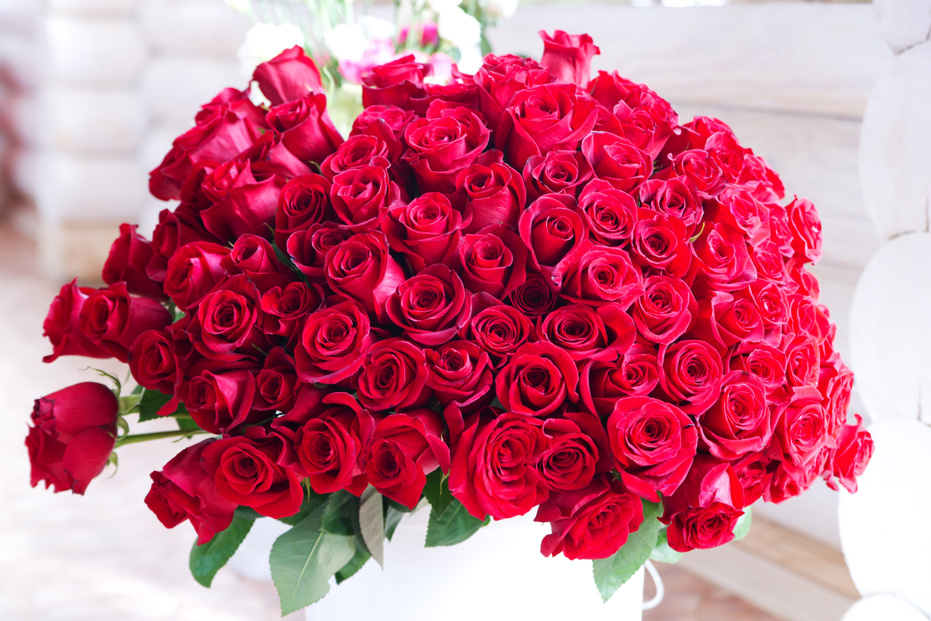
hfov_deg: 26.3
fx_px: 1991
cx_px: 462
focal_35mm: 77
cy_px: 310
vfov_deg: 17.7
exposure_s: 1/40
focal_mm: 75
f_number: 4
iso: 400
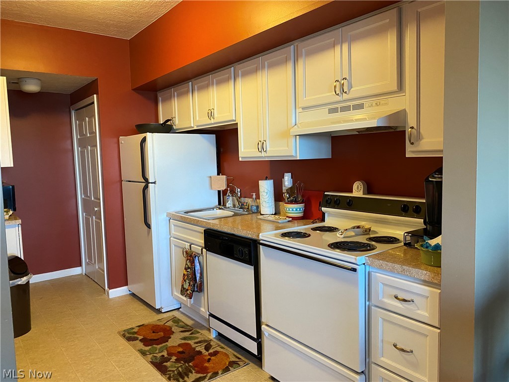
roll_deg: +1.3
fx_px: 382
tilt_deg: -5.0
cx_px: 254
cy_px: 191
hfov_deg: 67.3
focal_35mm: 26
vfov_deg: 53.1
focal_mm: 4.25
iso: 320
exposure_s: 1/60
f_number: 1.8
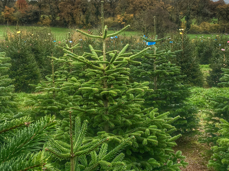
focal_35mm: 46
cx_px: 114
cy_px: 63
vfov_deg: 31.4
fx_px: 304
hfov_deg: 41.2
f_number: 2.2
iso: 25
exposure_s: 1/174
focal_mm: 4.15
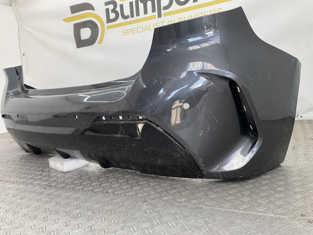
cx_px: 156
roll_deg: +4.5
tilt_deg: -9.9
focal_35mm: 29
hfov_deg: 61.7
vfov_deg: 48.2
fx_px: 262
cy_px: 118
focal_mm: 3
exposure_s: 1/120
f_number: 1.8
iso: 25
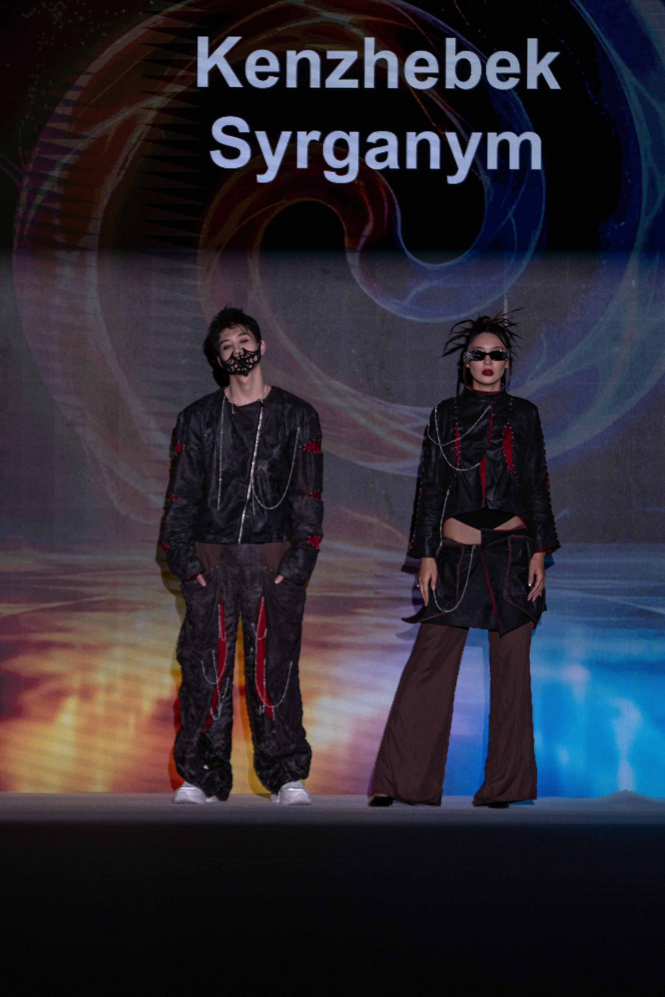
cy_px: 498
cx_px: 332
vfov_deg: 7.2
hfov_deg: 4.8
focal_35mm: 286
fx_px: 7924
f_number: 2.8
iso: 200
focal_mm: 191.3
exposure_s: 1/400
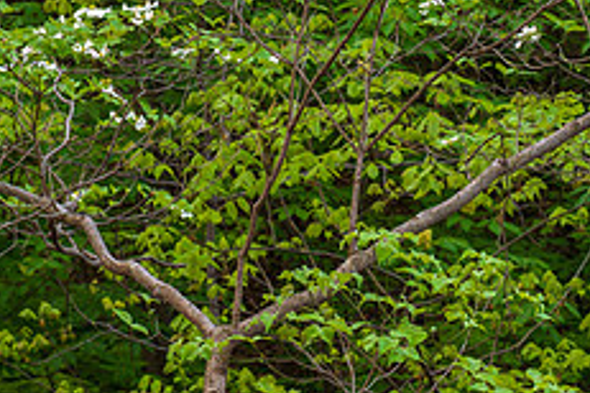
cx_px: 452
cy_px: 234
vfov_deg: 5.2
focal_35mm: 264
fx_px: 4326
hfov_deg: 7.8
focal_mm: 105
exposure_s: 1/2
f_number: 11
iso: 64
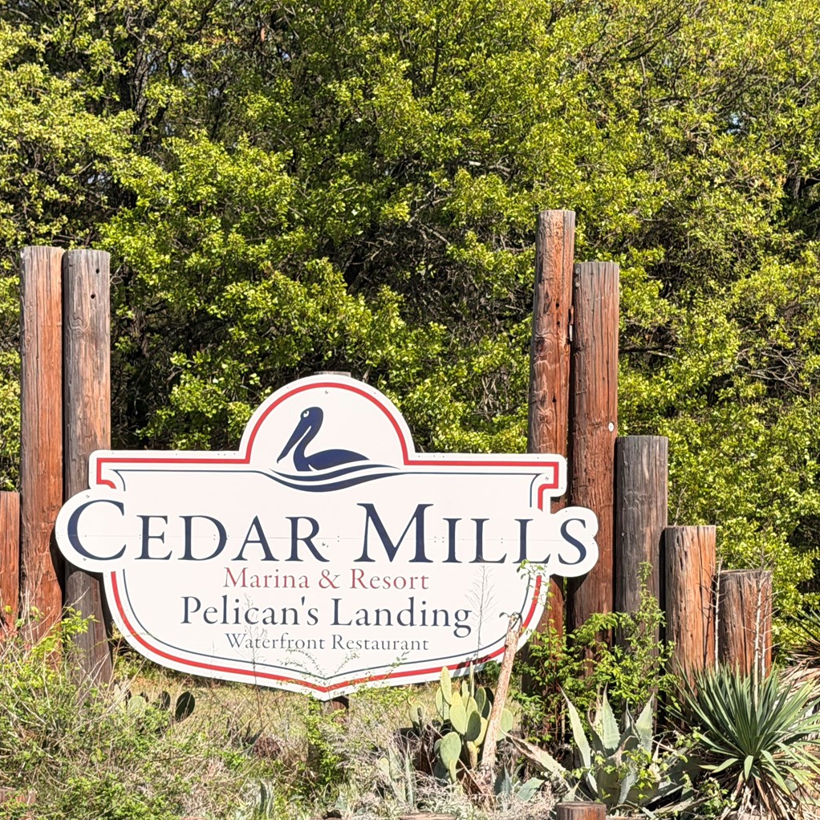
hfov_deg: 20.4
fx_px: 2278
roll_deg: +1.2
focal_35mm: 85
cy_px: 562
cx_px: 339
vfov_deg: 20.3
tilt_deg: -0.5
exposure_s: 1/4878
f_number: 1.78
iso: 64
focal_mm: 6.76
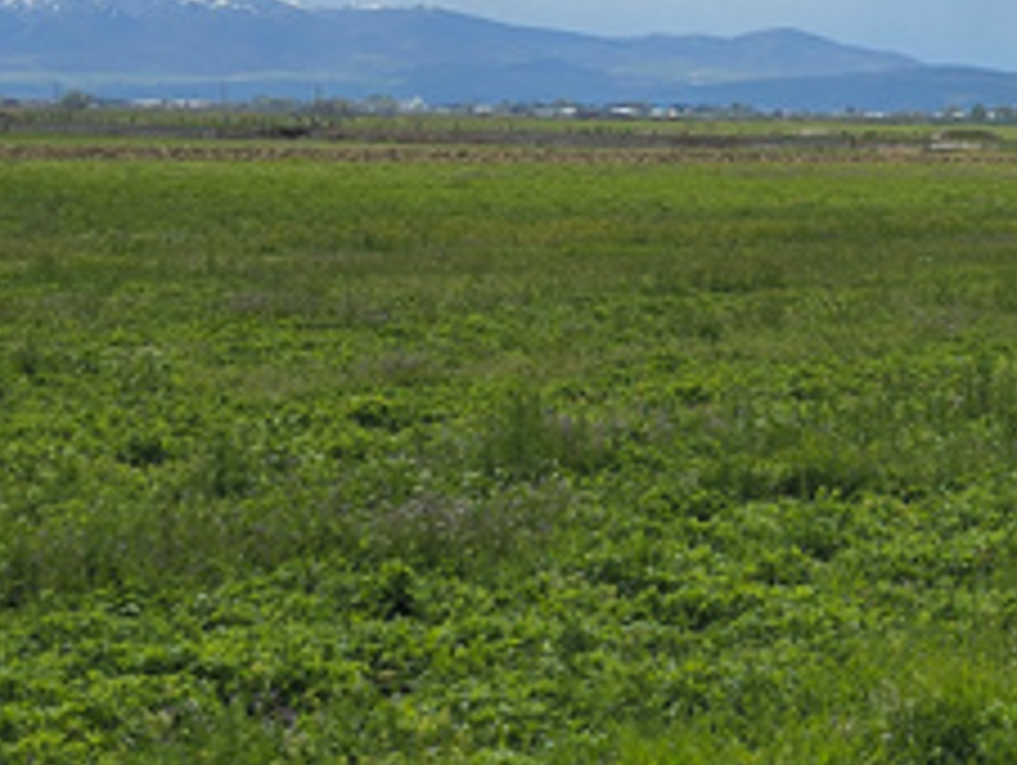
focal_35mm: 104
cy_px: 382
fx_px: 3059
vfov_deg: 14.3
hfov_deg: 16.6
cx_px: 1670
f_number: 1.7
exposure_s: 1/1422
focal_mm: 6.3
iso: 12
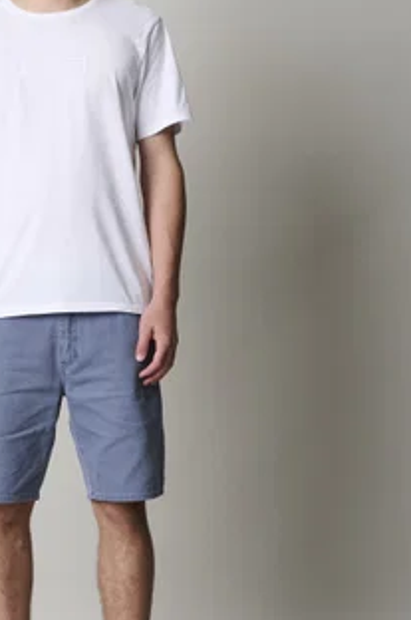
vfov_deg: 13.7
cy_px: 324
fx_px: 2577
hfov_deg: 9.1
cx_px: 58
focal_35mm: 150
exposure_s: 1/125
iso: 100
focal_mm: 85
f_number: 8
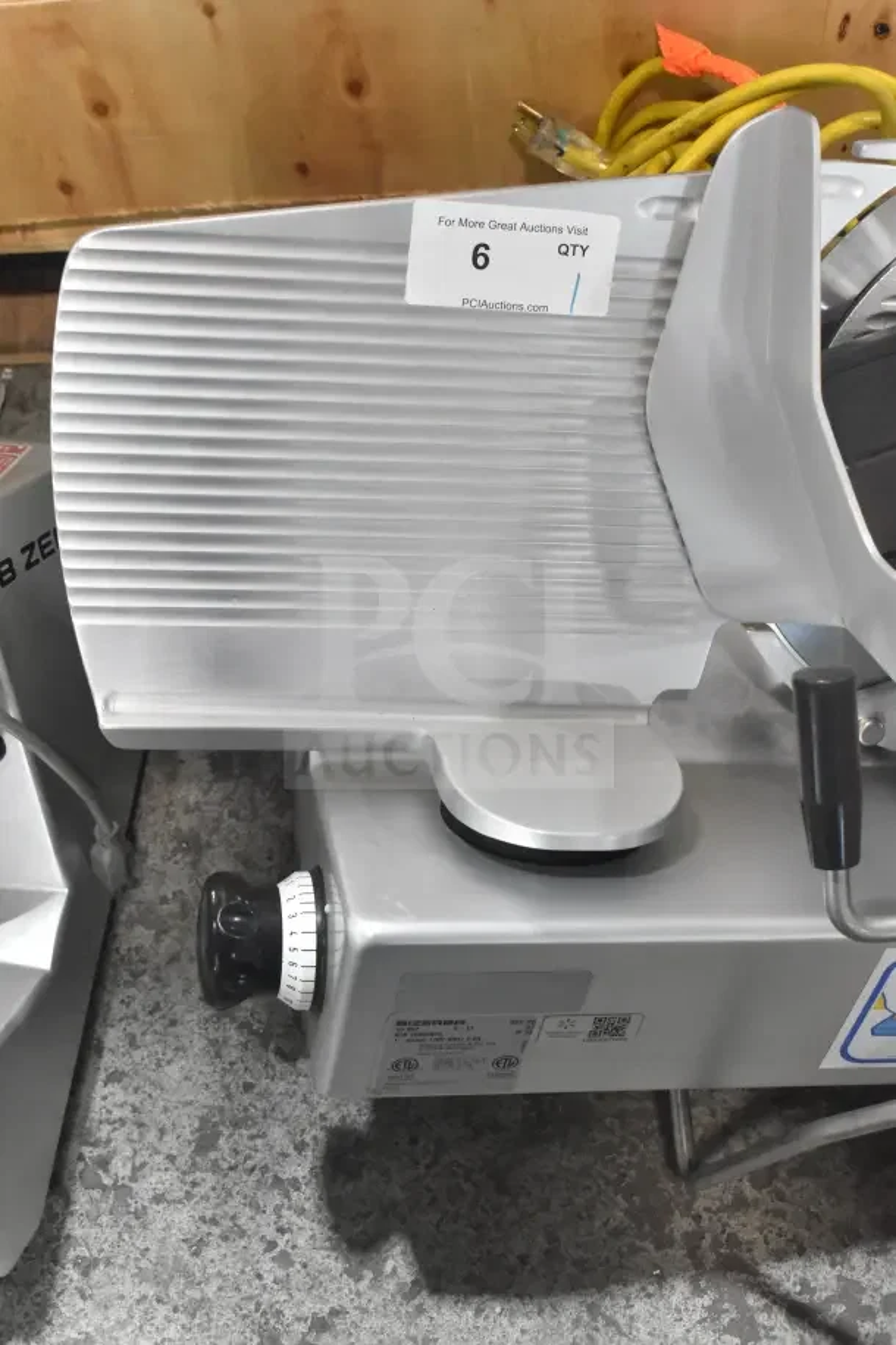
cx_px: 448
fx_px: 1960
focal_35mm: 52
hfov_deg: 25.8
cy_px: 672
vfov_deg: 37.9
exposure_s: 1/200
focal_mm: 35
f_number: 7.1
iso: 6400
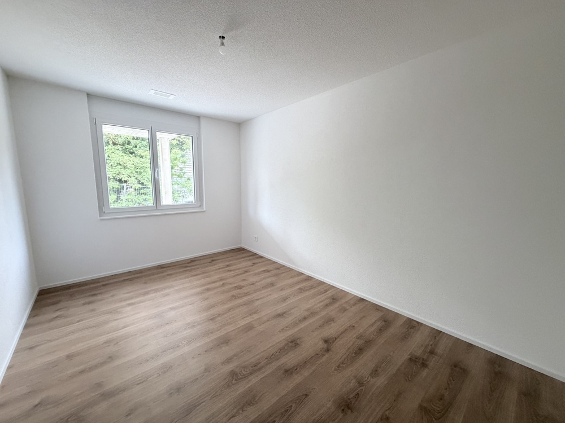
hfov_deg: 102.1
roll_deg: +0.0
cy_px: 212
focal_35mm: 14
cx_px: 282
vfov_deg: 85.7
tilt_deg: -6.8
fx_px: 229
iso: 400
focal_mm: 2.22
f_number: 2.2
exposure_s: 1/60
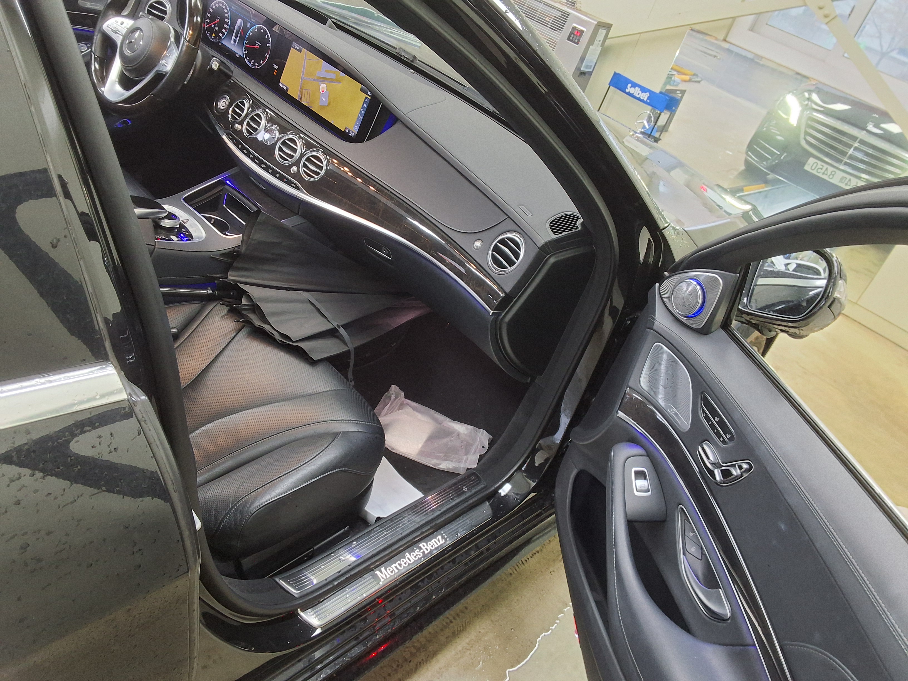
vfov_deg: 49.7
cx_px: 454
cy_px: 340
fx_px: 734
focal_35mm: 28
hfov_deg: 63.4
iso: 125
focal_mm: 2.91
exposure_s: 1/40
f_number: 1.9
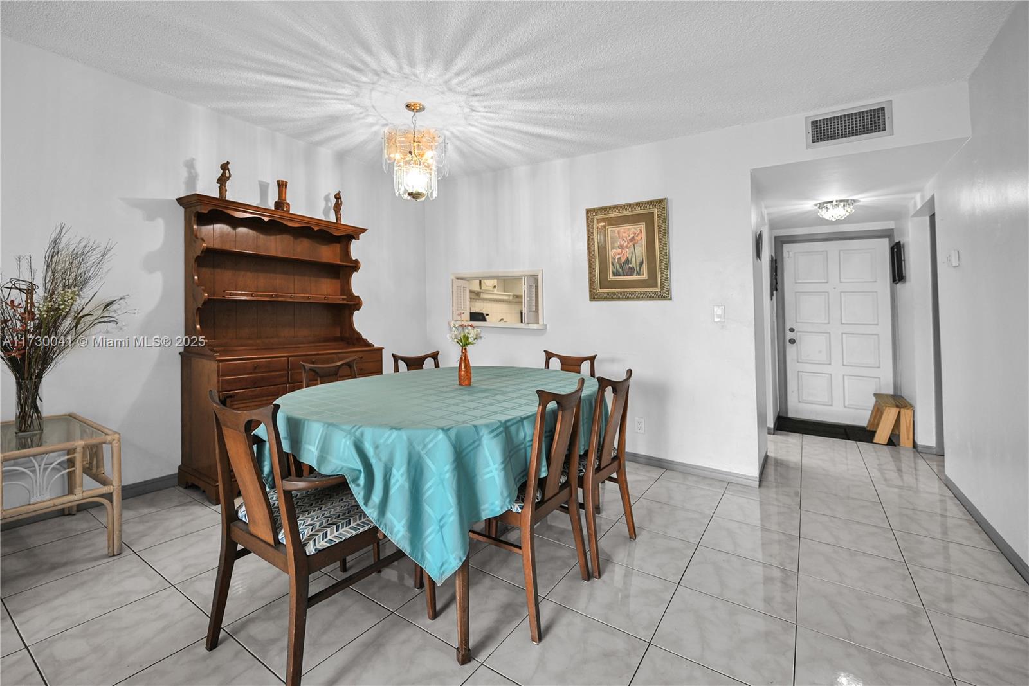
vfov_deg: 81.2
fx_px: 400
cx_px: 514
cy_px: 343
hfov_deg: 104.2
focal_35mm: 14
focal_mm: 14
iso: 110
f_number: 4
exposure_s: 1/15
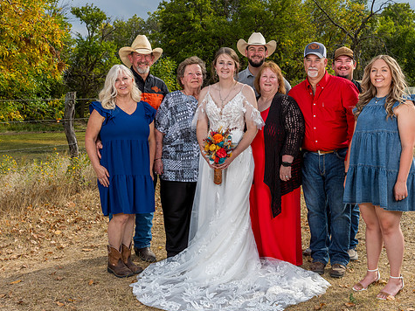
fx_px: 563
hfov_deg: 40.3
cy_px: 155
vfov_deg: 30.9
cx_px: 243
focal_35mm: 47
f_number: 9
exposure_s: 1/250
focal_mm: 40
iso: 80
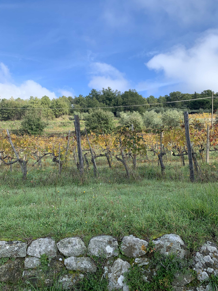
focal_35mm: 26
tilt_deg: +5.4
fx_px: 218
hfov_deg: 53.1
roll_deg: -1.2
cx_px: 109
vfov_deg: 67.3
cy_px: 146
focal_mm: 4.25
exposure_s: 1/1149
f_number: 1.8
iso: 25
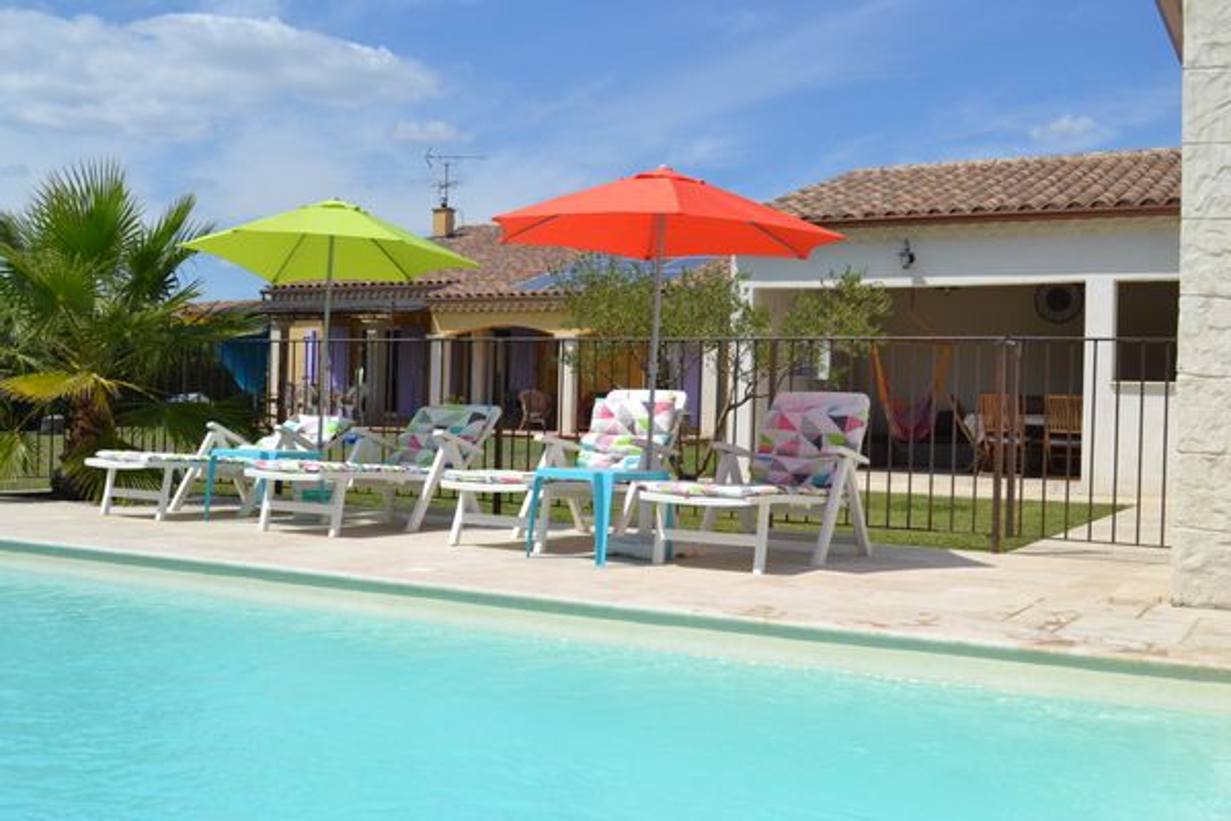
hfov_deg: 53.1
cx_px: 616
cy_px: 410
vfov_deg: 36.9
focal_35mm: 36
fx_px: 1231
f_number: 9
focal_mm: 24
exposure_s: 1/320
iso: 100
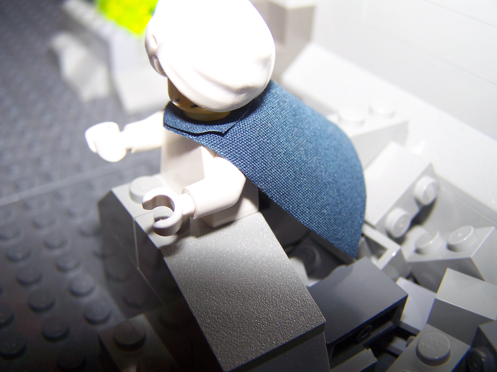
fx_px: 546
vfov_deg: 37.7
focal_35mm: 38
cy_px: 186
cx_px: 248
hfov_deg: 49.0
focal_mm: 6.3
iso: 80
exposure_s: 1/60
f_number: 2.8
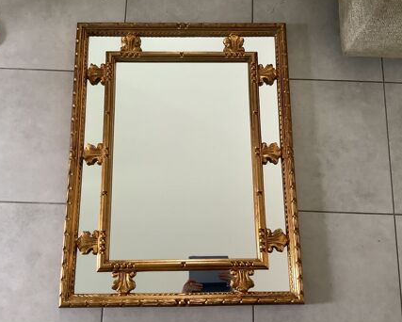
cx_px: 198
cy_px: 157
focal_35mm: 34
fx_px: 405
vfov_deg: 43.4
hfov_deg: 52.8
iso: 200
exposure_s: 1/60
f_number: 2.4
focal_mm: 3.3
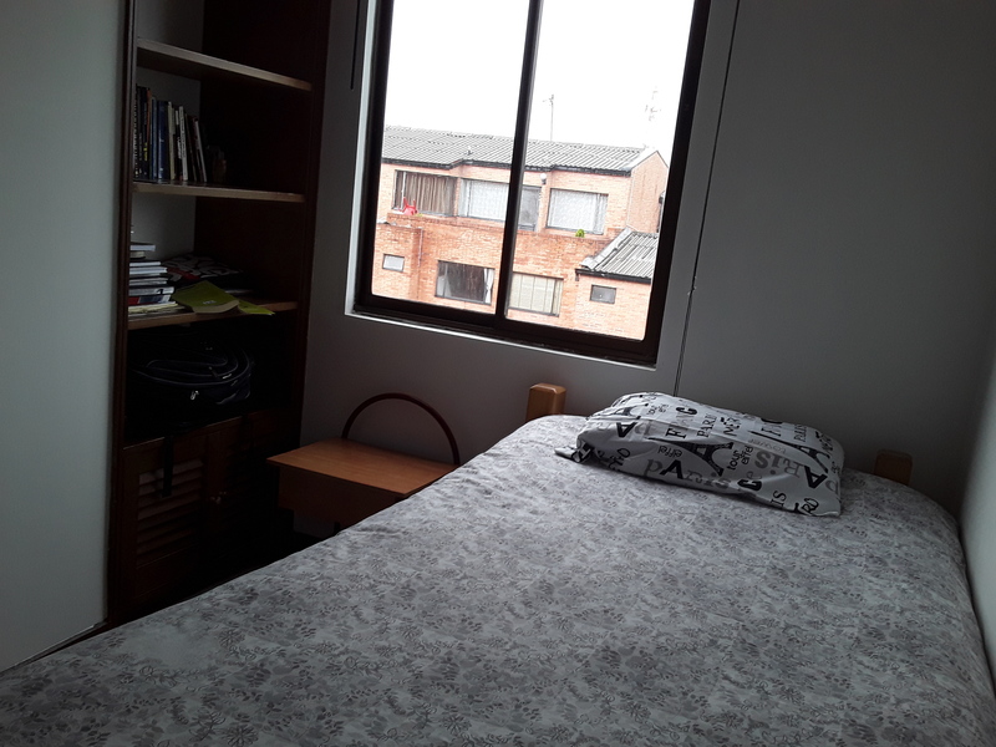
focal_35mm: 31
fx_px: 892
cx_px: 498
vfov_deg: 45.4
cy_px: 374
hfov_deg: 58.4
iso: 40
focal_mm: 3.3
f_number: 2.2
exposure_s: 1/60
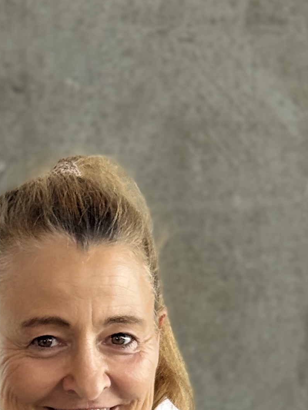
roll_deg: +0.7
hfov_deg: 8.9
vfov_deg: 11.3
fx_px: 1970
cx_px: 72
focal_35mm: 166
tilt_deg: -3.5
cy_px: 659
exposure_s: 1/100
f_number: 1.78
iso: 64
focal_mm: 6.76
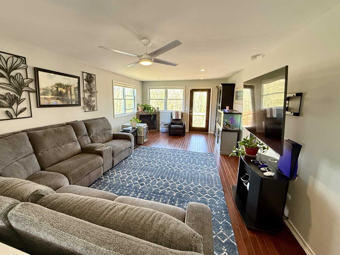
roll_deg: -0.5
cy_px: 119
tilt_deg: -7.3
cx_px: 158
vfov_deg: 81.6
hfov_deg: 98.0
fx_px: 147
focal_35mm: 15
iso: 500
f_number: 2.2
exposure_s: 1/60
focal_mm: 2.22
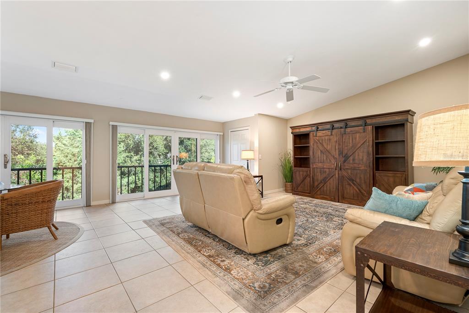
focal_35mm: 16
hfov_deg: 96.8
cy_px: 156
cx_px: 234
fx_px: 208
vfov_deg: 73.7
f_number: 8
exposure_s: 1/1.25
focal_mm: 16
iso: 500
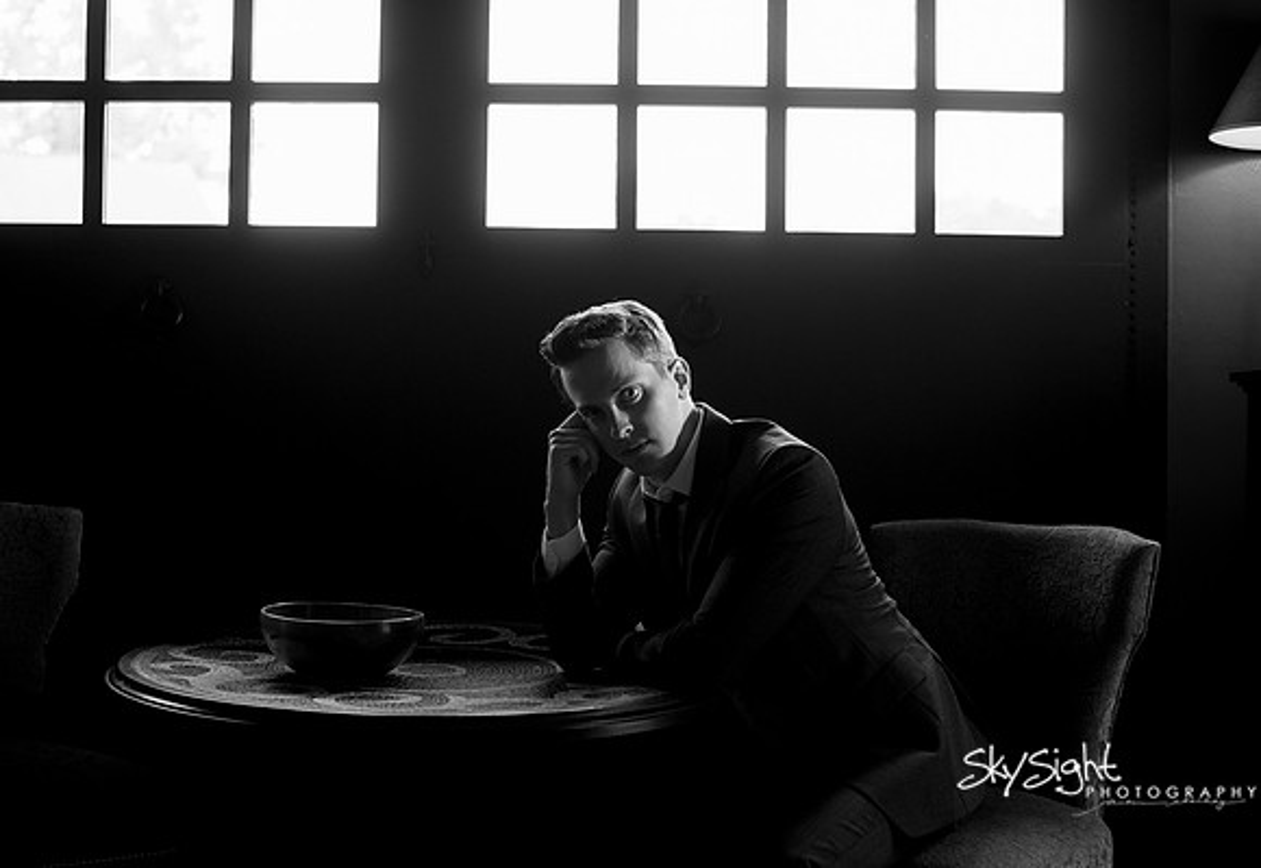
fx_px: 1871
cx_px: 647
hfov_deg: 37.2
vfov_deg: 26.1
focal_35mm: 53
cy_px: 429
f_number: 3.5
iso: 640
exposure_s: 1/200
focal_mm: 50
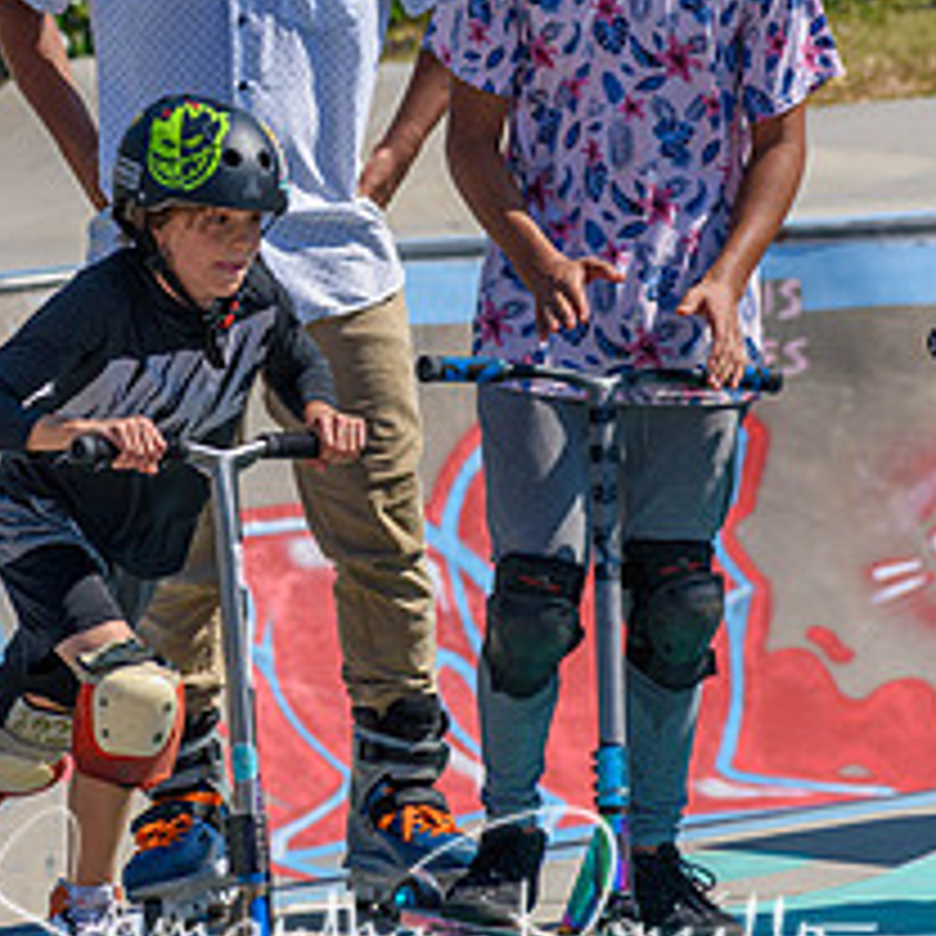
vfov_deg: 4.5
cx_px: 288
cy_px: 158
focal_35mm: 386
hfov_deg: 4.5
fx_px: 11808
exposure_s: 1/2000
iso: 280
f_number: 5.6
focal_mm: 140
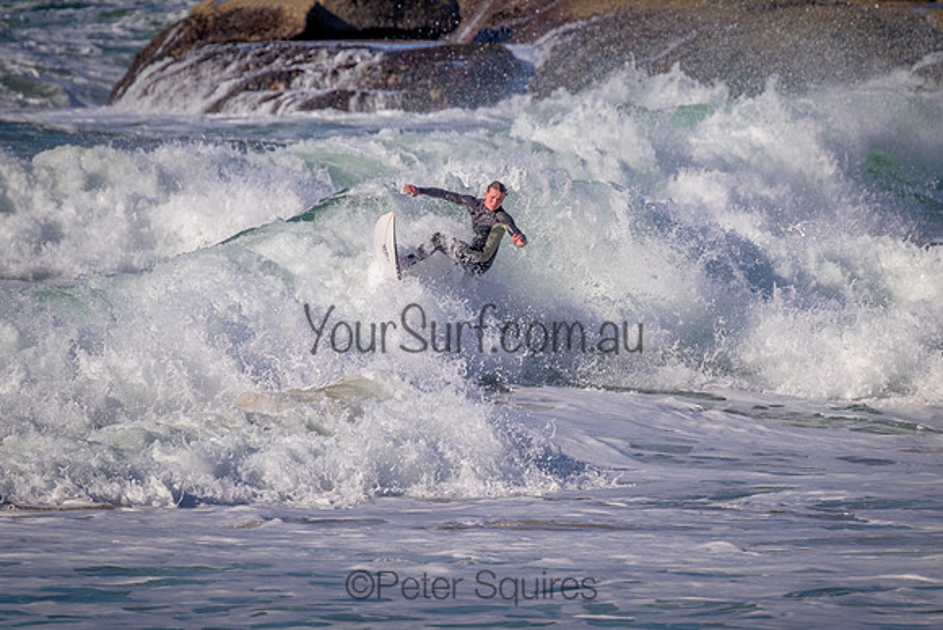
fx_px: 20959
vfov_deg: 1.7
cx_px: 472
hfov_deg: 2.6
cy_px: 315
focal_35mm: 800
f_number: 11
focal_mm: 800
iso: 640
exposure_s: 1/2000
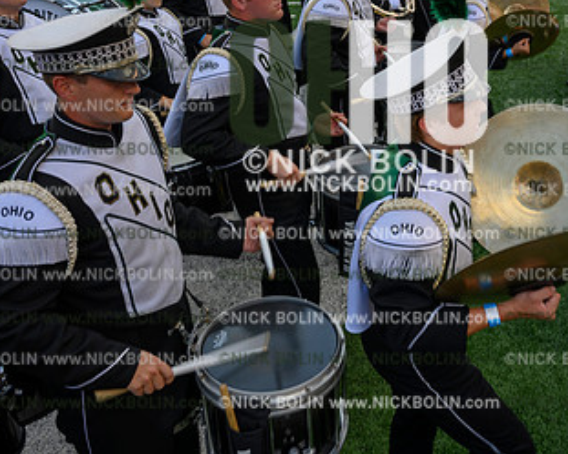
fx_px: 706
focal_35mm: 42
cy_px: 107
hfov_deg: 43.4
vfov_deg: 34.8
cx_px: 358
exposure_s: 1/100
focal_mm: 24
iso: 80
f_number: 7.1
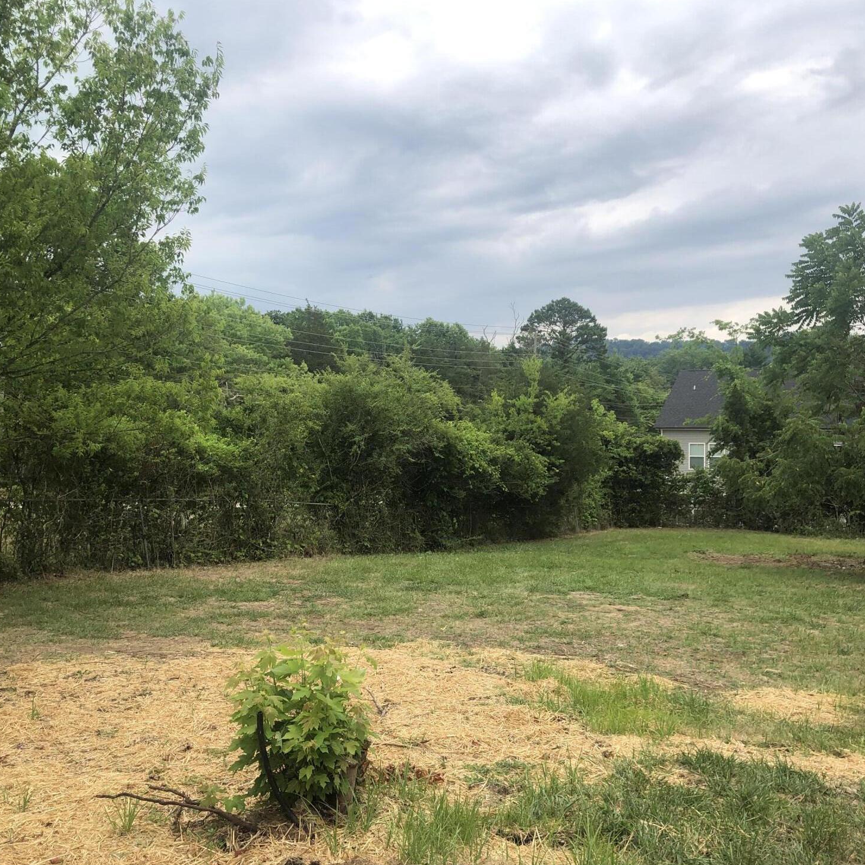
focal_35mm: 34
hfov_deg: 48.4
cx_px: 407
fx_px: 961
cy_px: 432
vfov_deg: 48.5
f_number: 1.8
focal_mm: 3.99
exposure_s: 1/738
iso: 20
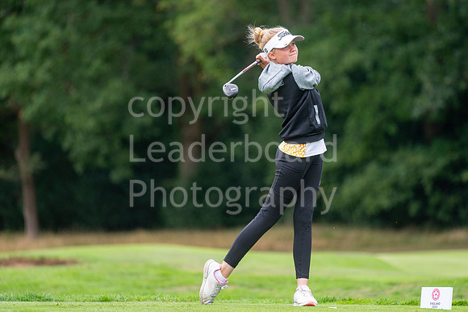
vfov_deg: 4.4
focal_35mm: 316
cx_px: 247
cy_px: 148
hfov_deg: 6.5
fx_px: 4110
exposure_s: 1/800
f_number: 4
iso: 500
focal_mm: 300
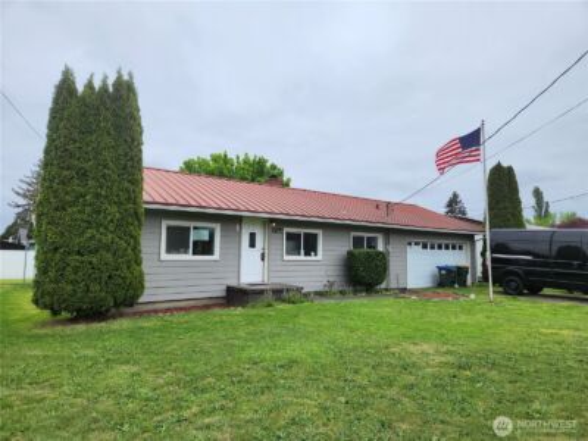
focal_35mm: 23
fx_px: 391
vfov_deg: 58.9
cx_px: 294
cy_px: 220
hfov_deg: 73.9
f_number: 1.8
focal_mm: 5.4
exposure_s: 1/1550
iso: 20
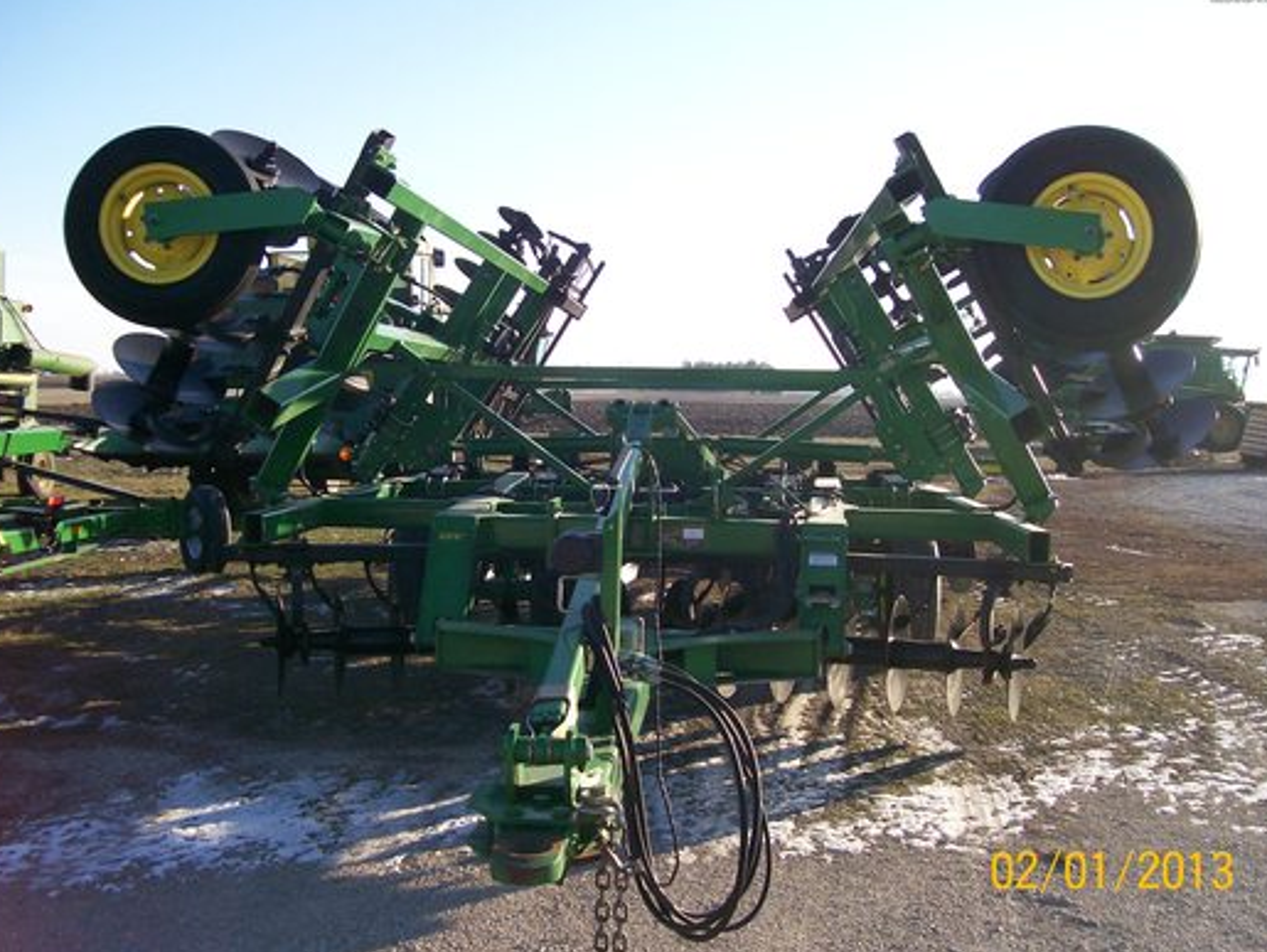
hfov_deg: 48.9
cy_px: 490
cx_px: 632
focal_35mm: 38
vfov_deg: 37.8
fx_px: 1392
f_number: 2.7
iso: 80
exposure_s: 1/676
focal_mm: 6
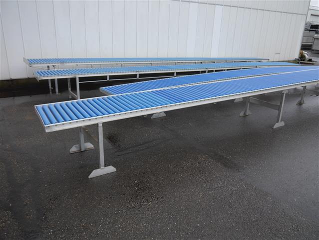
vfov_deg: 49.8
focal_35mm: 28
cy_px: 120
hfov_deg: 63.4
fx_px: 258
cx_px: 160
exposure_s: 1/125
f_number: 3.5
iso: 160
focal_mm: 14
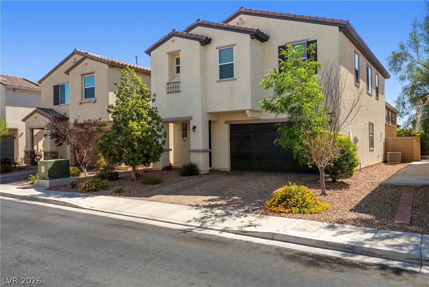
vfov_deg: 46.4
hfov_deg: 65.5
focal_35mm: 28
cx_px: 214
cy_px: 144
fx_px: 334
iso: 800
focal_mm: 28
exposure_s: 1/500
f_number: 9
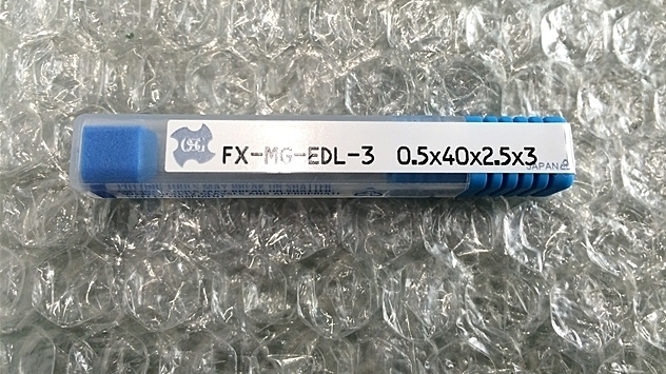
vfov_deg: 36.5
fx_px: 565
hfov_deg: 61.0
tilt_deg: -81.8
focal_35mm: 32
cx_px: 336
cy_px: 146
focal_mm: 4.15
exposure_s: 1/33
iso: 125
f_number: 2.2
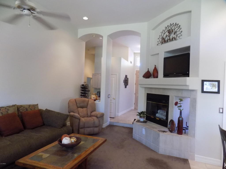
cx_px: 113
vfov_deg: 58.9
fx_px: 150
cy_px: 84
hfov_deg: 73.9
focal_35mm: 23
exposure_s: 1/25
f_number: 3.1
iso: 400
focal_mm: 4
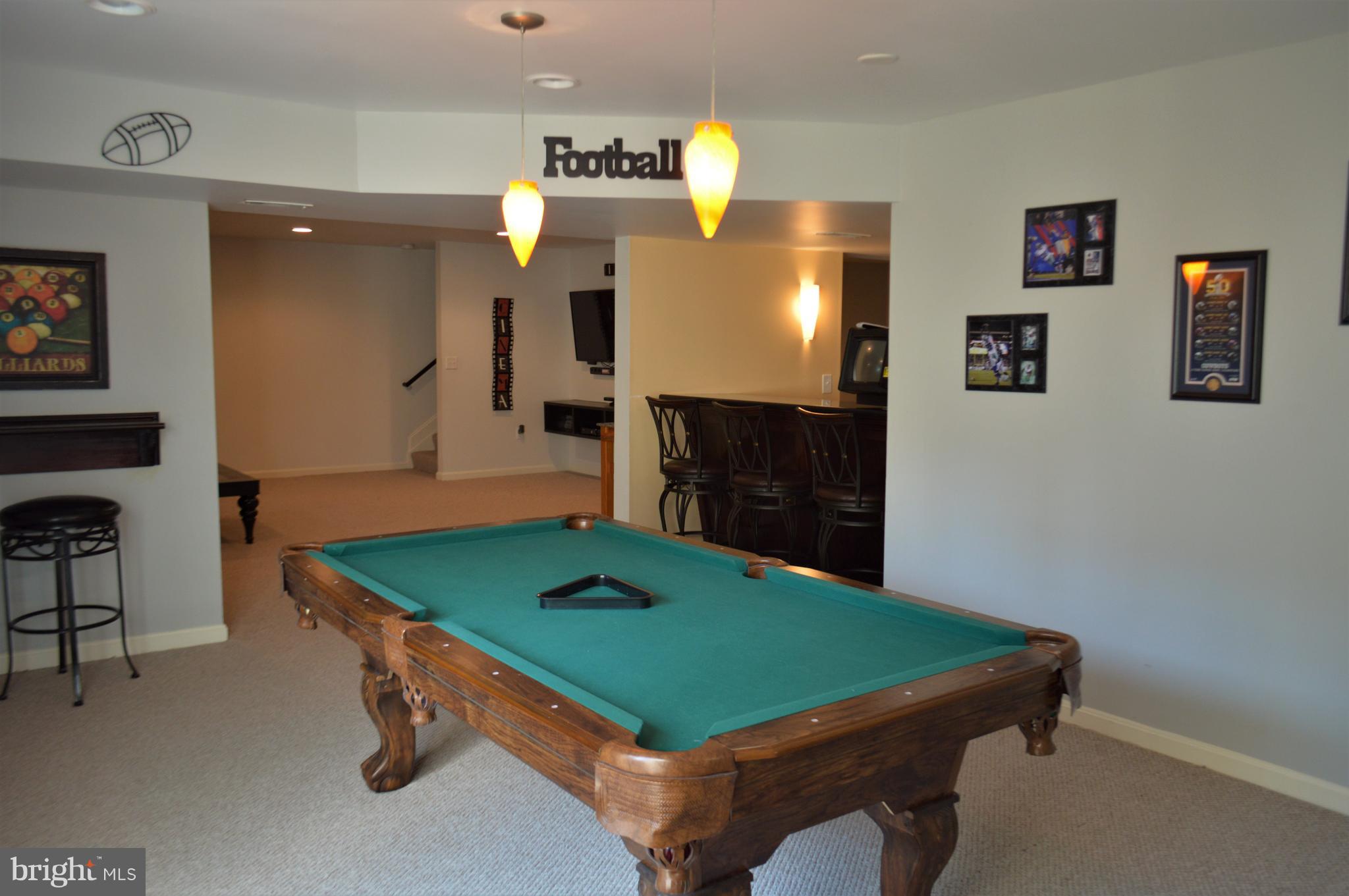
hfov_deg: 67.4
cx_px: 674
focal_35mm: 27
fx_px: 1011
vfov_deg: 47.8
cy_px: 448
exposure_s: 1/50
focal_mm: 18
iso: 400
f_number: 3.5
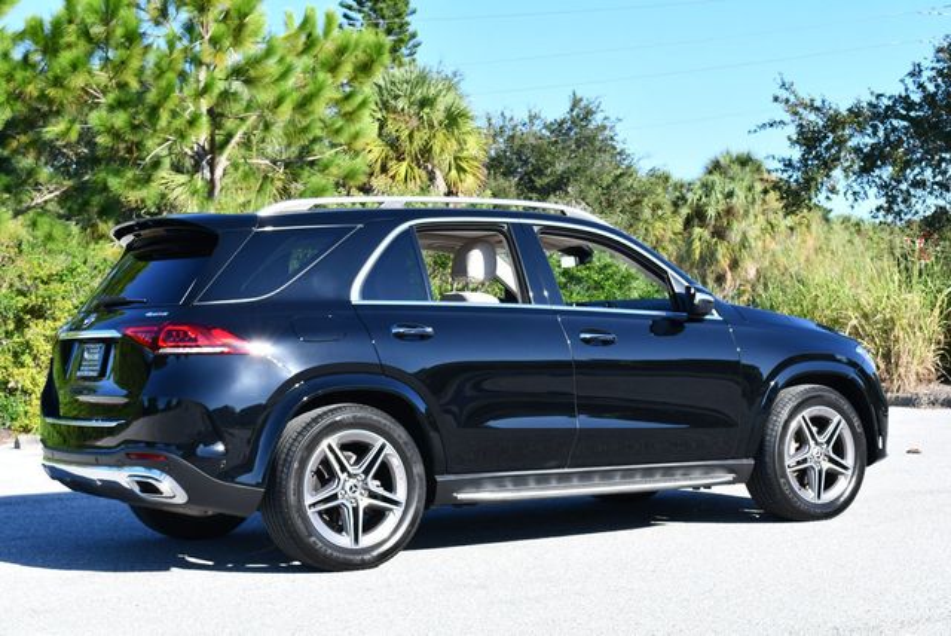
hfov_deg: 31.4
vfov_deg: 21.3
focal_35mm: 64
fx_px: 1692
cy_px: 318
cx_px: 476
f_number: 6.3
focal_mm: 32
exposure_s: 1/250
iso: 200
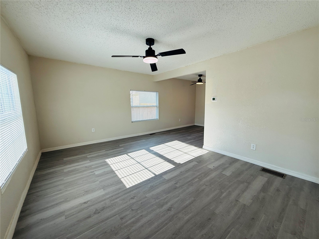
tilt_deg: -7.0
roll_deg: -0.4
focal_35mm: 14
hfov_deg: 102.1
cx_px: 160
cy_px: 120
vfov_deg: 85.7
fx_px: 129
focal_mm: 2.22
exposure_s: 1/253
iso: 64
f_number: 2.2
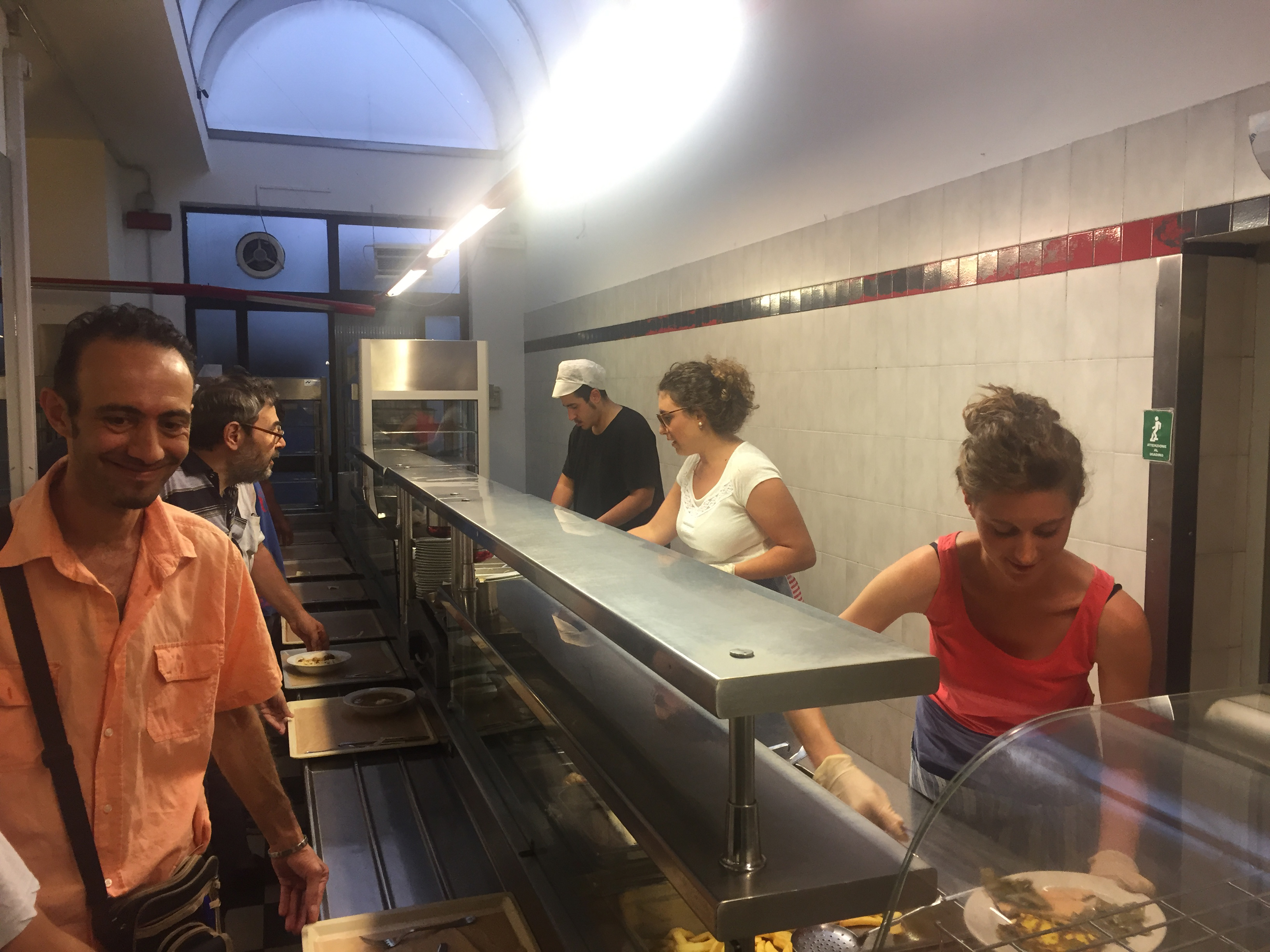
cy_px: 476
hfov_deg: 61.7
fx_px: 1064
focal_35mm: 29
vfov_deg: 48.2
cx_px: 635
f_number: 2.2
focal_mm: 4.15
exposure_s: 1/33
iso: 64
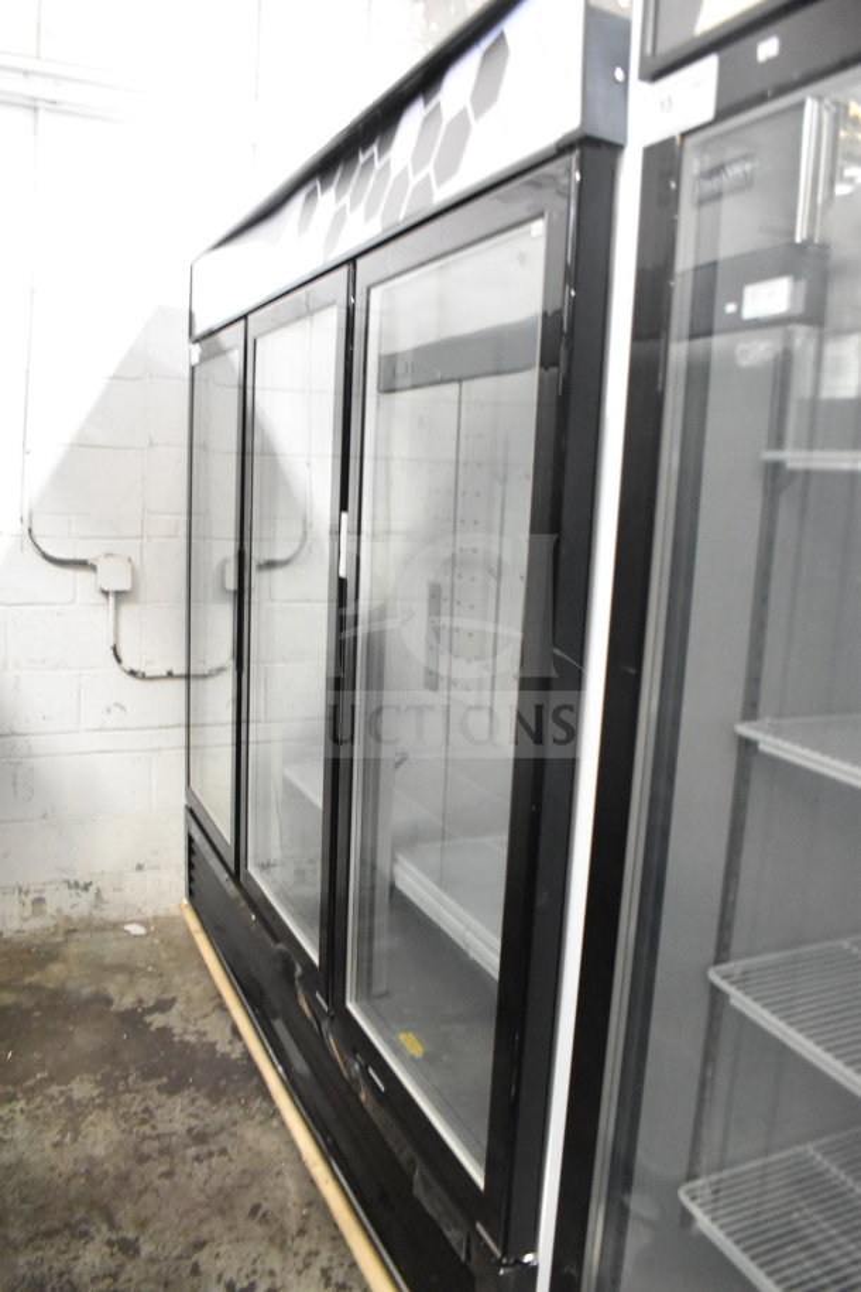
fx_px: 969
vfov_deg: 67.4
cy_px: 646
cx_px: 430
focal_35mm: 27
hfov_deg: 47.9
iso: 6400
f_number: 5.6
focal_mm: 18
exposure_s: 1/125
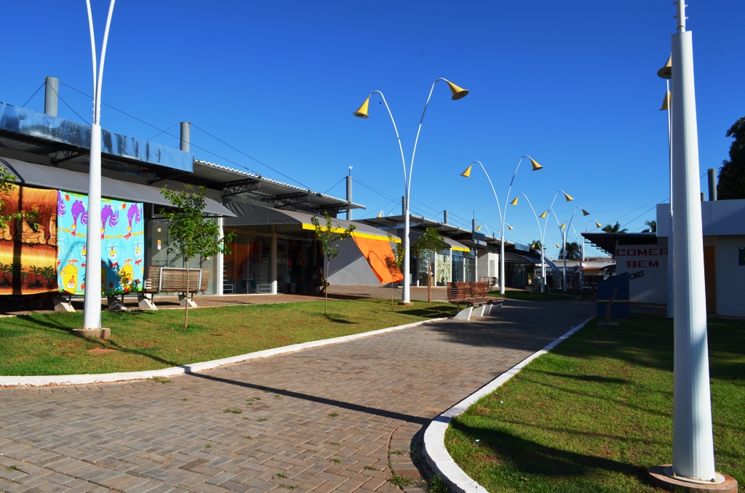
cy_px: 246
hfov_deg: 67.5
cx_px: 372
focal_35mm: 27
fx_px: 558
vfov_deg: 47.7
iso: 100
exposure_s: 1/320
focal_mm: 18
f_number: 9
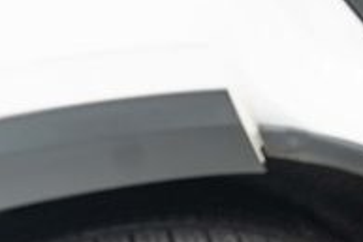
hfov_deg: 19.4
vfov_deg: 13.7
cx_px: 525
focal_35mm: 93
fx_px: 938
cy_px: -145
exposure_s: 1/40
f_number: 3.2
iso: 800
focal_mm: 28
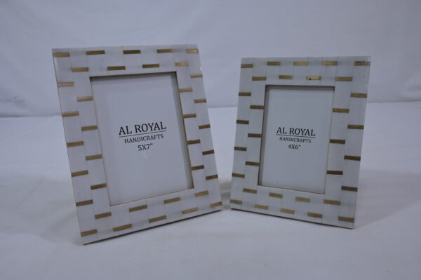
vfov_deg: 47.1
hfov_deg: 66.5
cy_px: 140
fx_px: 321
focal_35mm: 28
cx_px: 210
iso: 500
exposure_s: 1/125
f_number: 9
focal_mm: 27.5
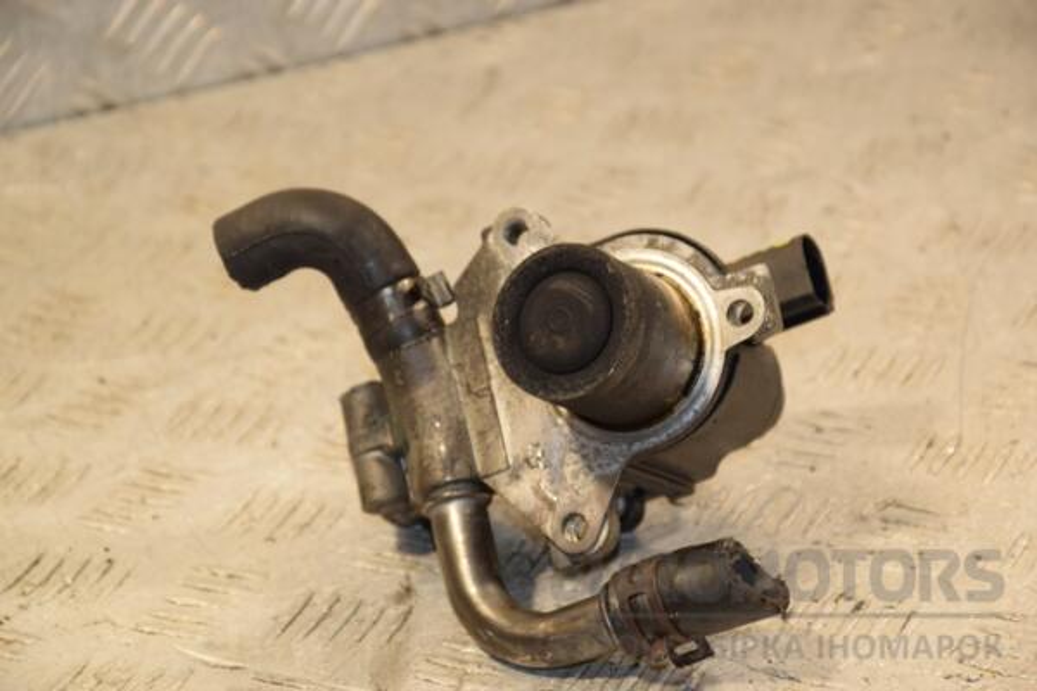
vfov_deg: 9.9
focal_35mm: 138
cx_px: 518
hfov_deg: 14.9
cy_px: 346
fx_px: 3975
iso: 800
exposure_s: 1/200
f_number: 6.3
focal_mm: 92
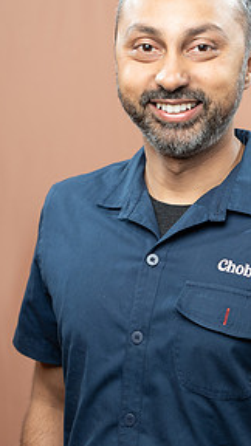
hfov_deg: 8.9
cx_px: 226
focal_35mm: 136
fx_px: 1609
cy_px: 223
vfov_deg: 15.8
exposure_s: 1/160
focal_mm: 83
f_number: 4
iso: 320
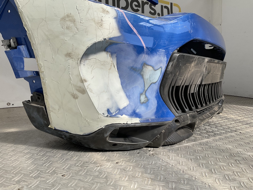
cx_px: 126
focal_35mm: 29
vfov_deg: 48.2
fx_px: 212
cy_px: 95
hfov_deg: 61.7
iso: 16
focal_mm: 3
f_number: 1.8
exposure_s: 1/568
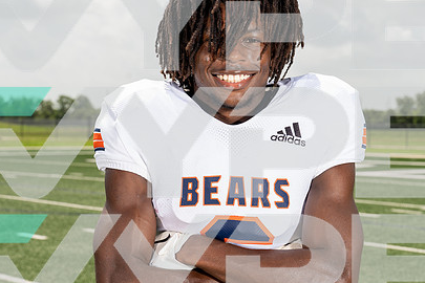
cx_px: 209
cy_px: 143
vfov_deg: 14.3
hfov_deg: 21.2
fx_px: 1133
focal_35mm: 96
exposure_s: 1/250
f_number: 8
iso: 100
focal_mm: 67
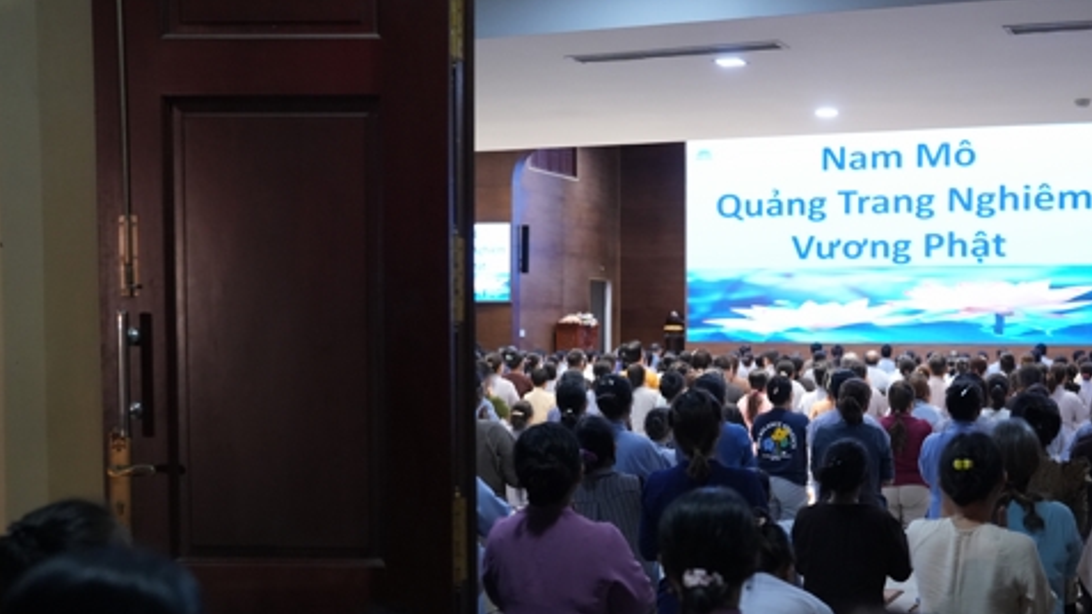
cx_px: 714
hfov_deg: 40.9
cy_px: 434
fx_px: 1447
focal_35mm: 50
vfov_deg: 23.8
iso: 4000
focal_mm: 35
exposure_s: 1/160
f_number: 2.8
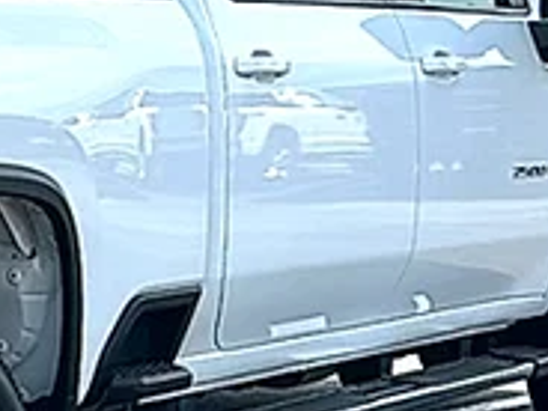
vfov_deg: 10.5
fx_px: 2232
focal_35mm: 141
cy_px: 180
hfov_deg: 13.3
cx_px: -244
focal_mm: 6.86
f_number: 1.78
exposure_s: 1/6667
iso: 80
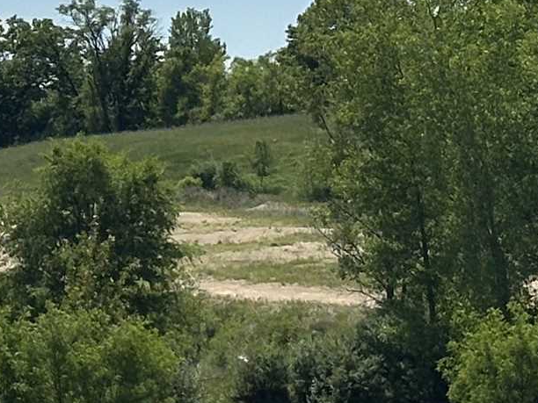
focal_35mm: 241
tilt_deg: +1.9
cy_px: 145
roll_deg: -0.2
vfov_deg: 6.2
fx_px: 3746
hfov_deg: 8.0
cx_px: -335
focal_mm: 6.86
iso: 64
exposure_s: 1/7092
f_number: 1.78
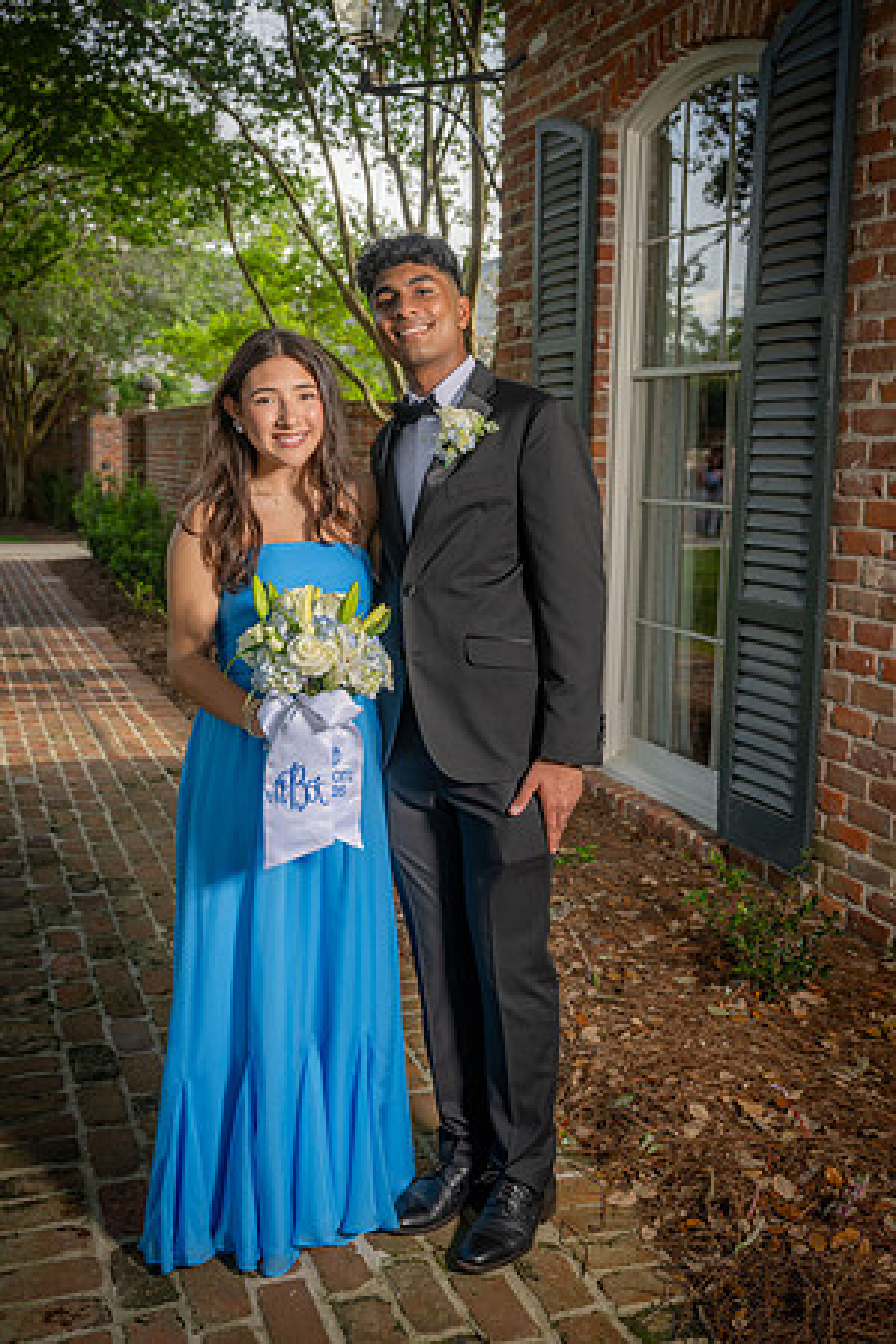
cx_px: 448
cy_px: 672
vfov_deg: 51.9
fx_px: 1381
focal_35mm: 37
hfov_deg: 35.9
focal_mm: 37
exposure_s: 1/160
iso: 100
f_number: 5
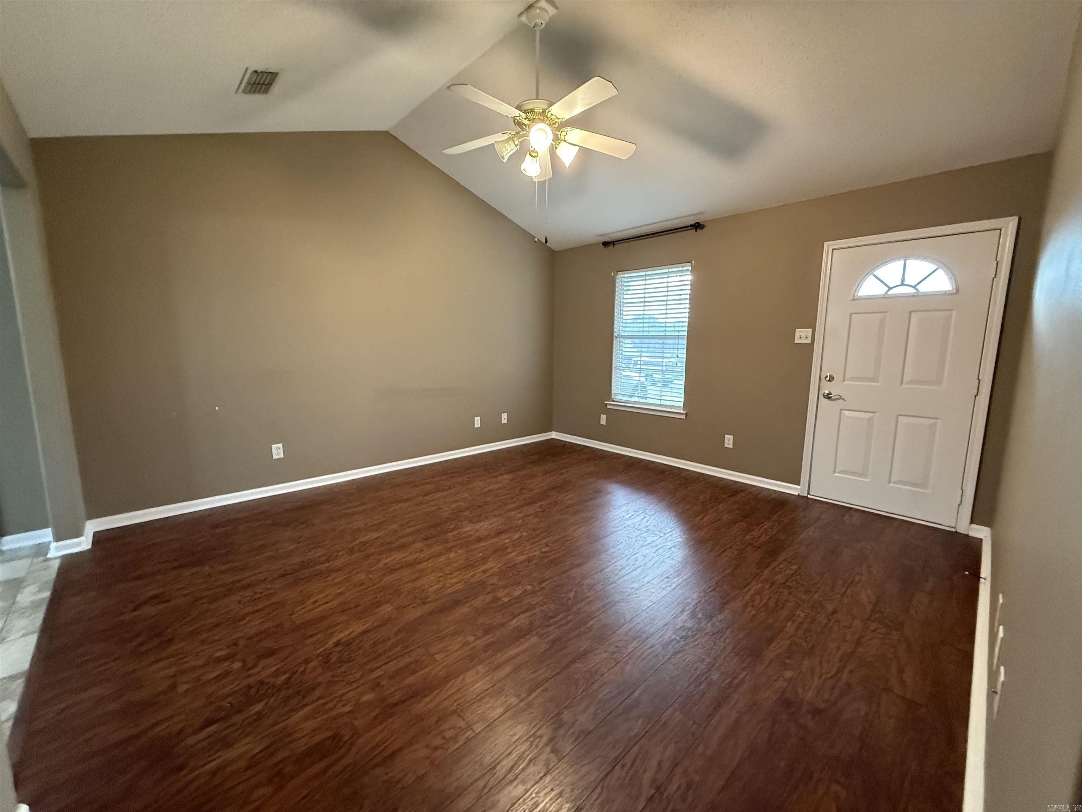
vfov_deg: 85.7
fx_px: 438
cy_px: 406
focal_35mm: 14
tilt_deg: -8.4
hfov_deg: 102.1
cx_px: 541
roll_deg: -0.5
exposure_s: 1/60
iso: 640
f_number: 2.2
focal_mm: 2.22
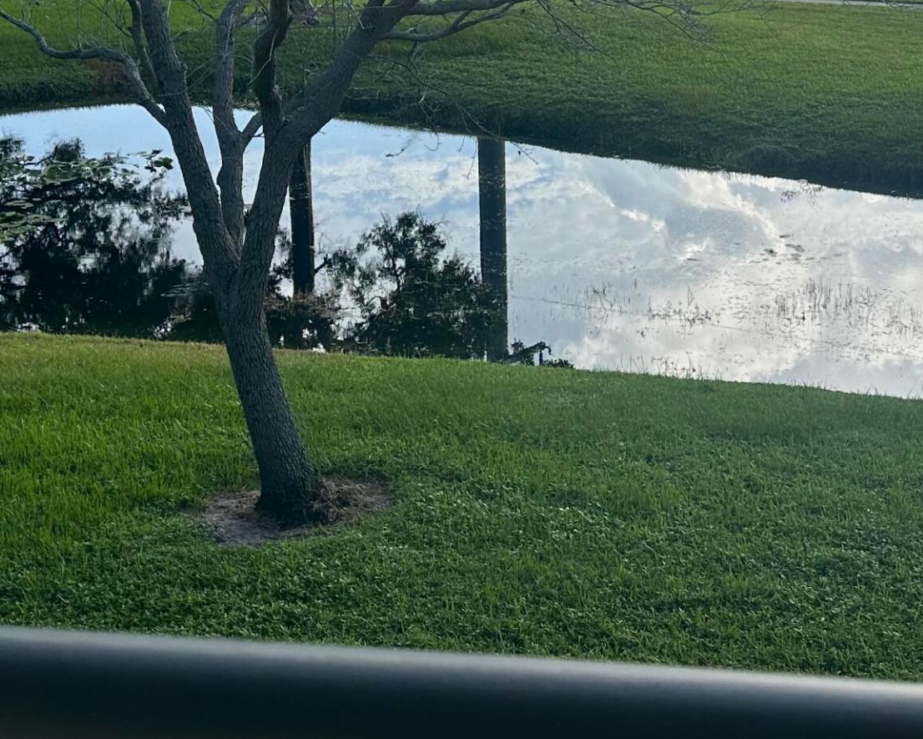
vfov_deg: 24.2
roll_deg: -0.1
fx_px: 1666
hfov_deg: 30.8
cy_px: 64
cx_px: 604
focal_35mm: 61
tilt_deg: -7.8
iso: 80
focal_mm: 6.86
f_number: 1.78
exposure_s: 1/3058
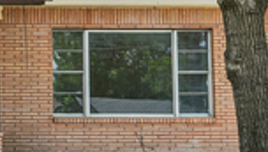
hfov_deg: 19.0
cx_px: -148
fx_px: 690
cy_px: -45
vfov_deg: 12.2
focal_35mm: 97
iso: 400
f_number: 8
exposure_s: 1/320
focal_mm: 22
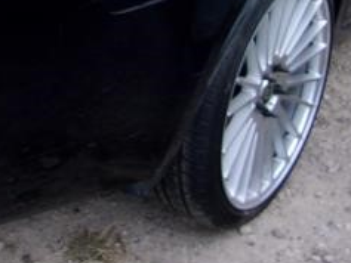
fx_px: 923
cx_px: 78
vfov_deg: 15.3
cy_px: -100
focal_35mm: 91
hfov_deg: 21.3
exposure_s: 1/45
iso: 80
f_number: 10.4
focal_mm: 4.9
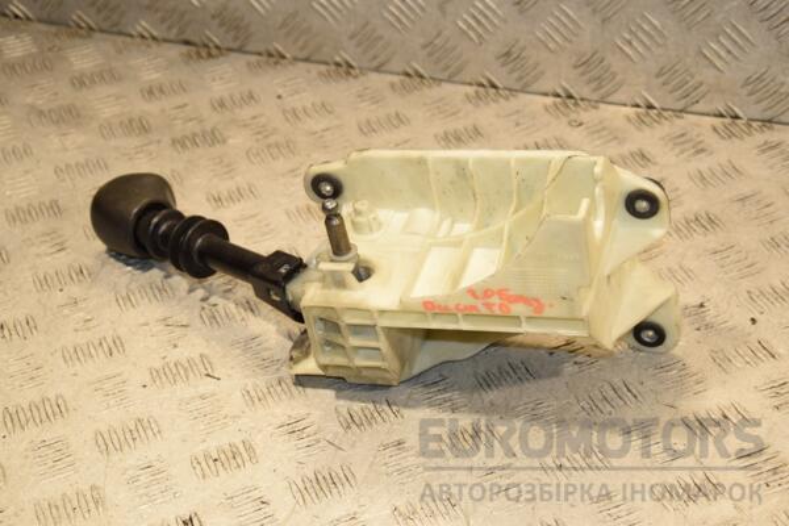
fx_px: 1644
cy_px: 263
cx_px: 394
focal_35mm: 75
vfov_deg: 18.2
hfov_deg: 27.0
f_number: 7.1
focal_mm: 50
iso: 800
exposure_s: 1/200
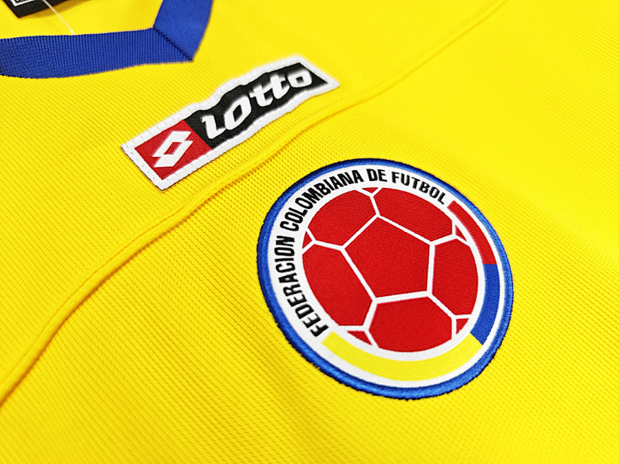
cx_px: 310
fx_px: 411
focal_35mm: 23
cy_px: 232
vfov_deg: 58.9
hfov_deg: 73.9
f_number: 1.75
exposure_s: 1/1214
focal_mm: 8.67
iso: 154
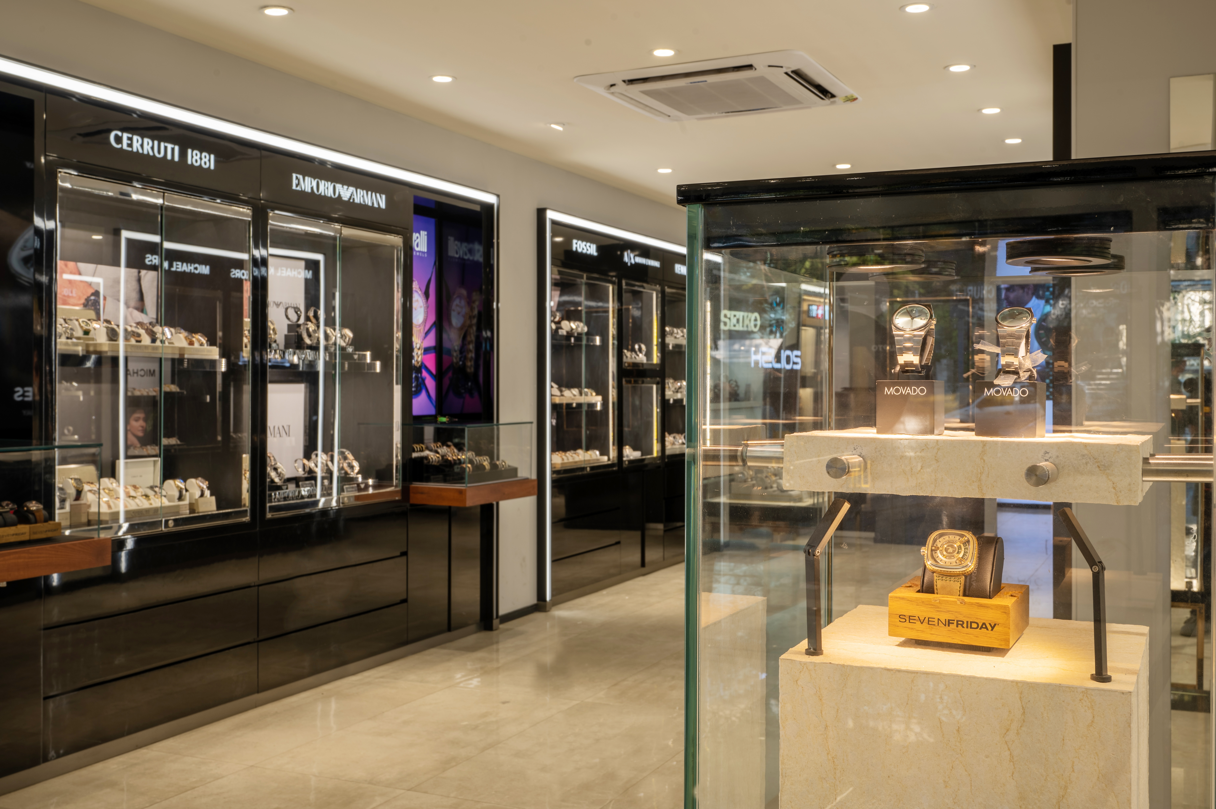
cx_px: 608
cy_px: 404
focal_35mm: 36
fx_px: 1215
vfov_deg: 36.8
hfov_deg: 53.2
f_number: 13
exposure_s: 1/13
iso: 100
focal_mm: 36
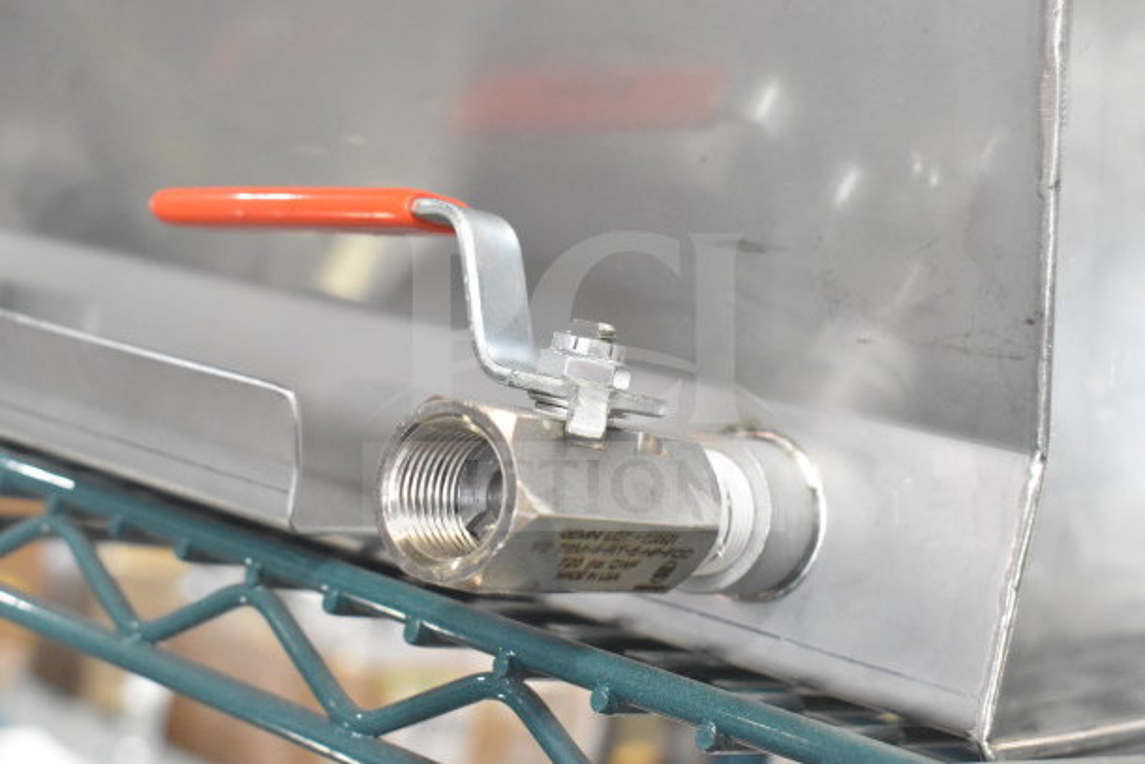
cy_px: 382
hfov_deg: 35.0
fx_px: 1813
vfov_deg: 23.8
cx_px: 572
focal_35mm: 57
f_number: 8
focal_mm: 38
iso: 6400
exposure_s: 1/250
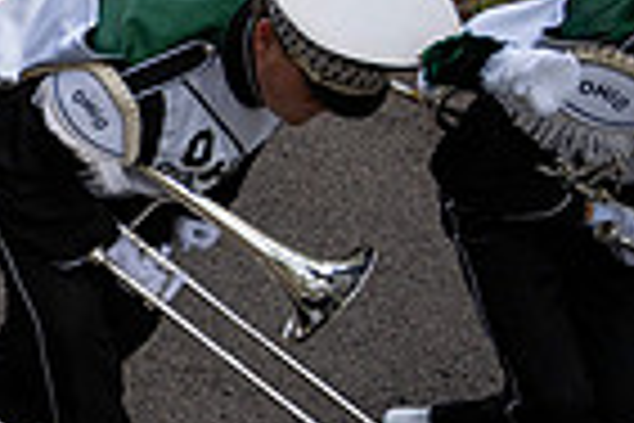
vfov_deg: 13.8
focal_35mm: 99
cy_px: 272
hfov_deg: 17.0
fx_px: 1743
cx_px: -508
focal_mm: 24
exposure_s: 1/1000
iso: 100
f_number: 4
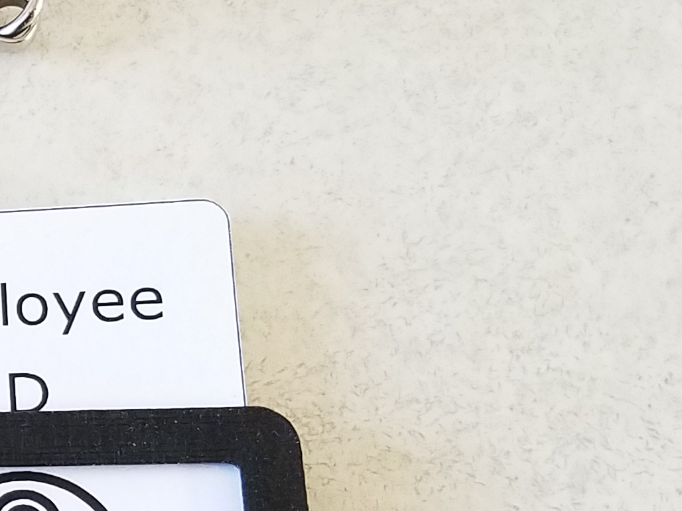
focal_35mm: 102
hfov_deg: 17.2
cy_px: 550
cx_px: -371
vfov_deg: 14.2
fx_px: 2010
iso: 160
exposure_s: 1/40
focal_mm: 4.2
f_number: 1.7
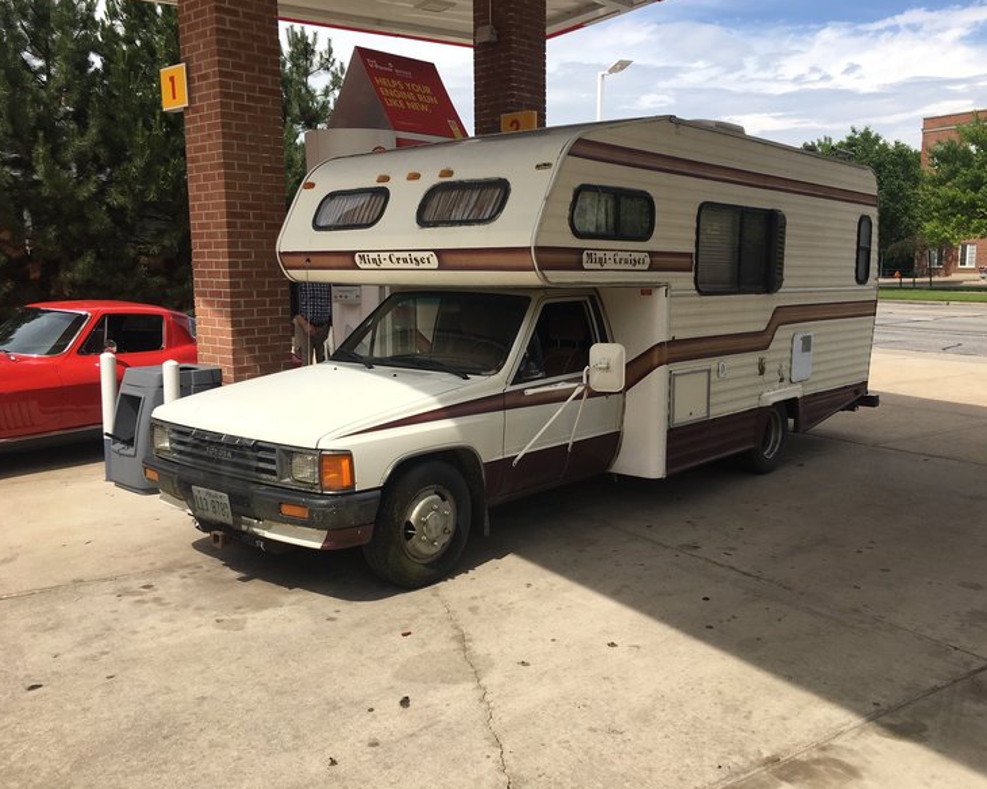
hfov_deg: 57.1
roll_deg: -0.2
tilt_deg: -8.8
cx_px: 527
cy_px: 390
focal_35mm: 31
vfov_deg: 47.1
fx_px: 906
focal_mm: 4.15
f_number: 2.2
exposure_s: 1/1789
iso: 25
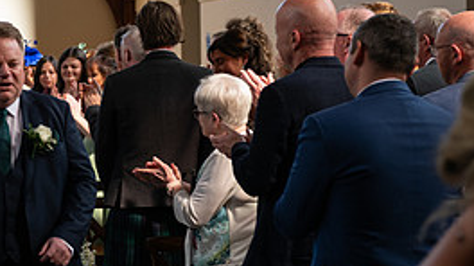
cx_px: -20
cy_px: 181
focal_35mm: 129
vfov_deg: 9.4
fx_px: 1620
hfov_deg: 16.3
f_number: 3.5
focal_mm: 56
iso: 500
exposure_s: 1/160
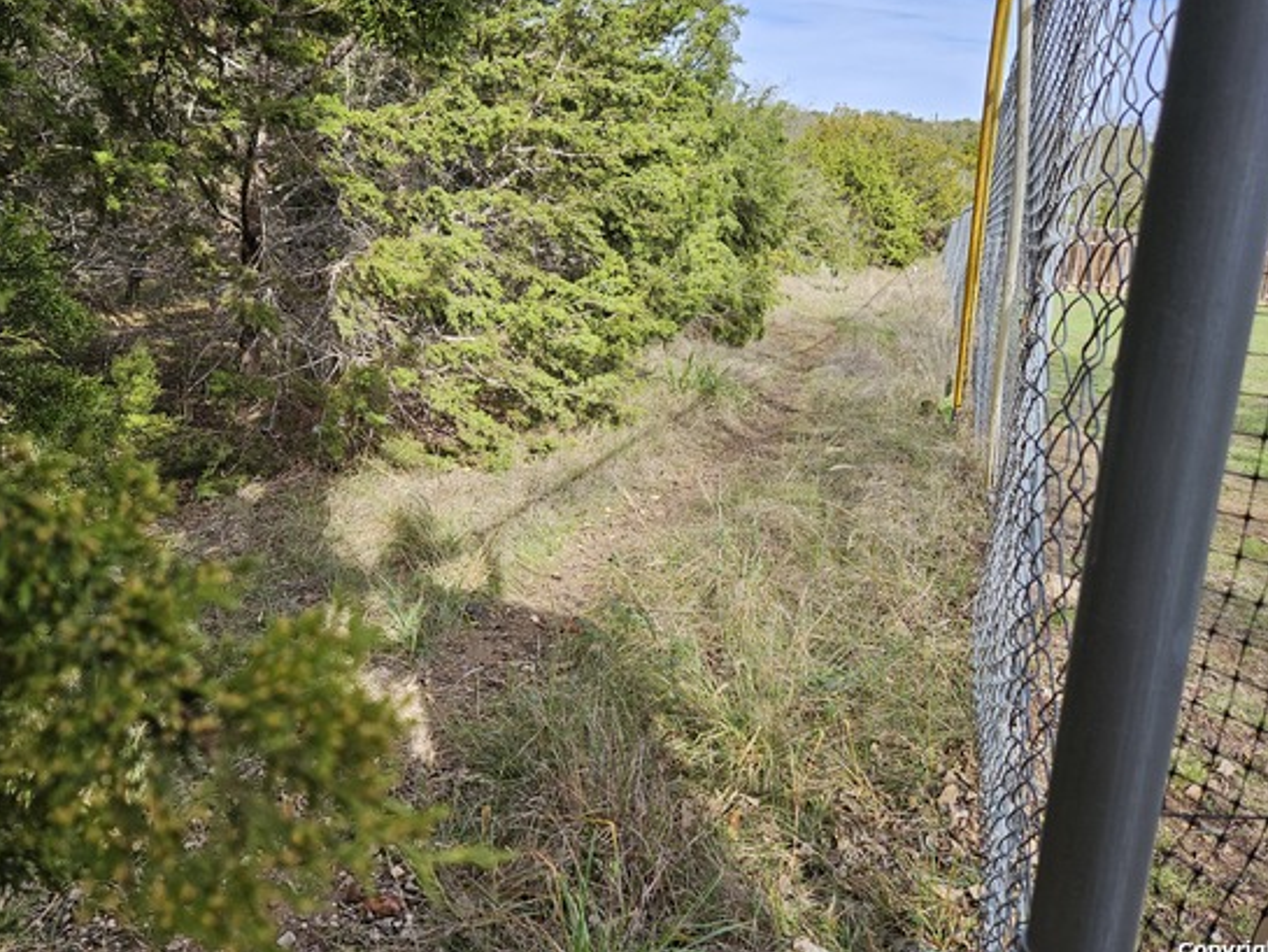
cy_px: 433
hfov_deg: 65.3
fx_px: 989
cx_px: 612
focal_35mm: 27
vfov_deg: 51.3
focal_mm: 5.4
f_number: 1.8
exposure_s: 1/1027
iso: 50
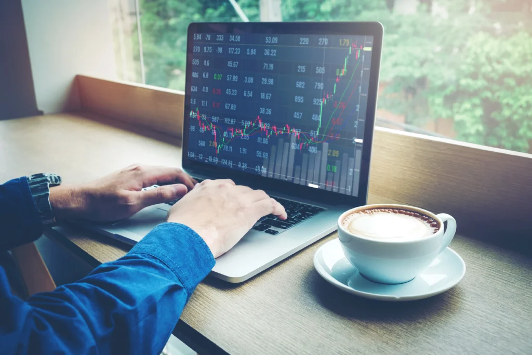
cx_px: 266
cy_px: 178
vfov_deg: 36.9
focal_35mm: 36
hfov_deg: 53.1
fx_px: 532
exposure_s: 1/200
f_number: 5.6
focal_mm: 24.3
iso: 200
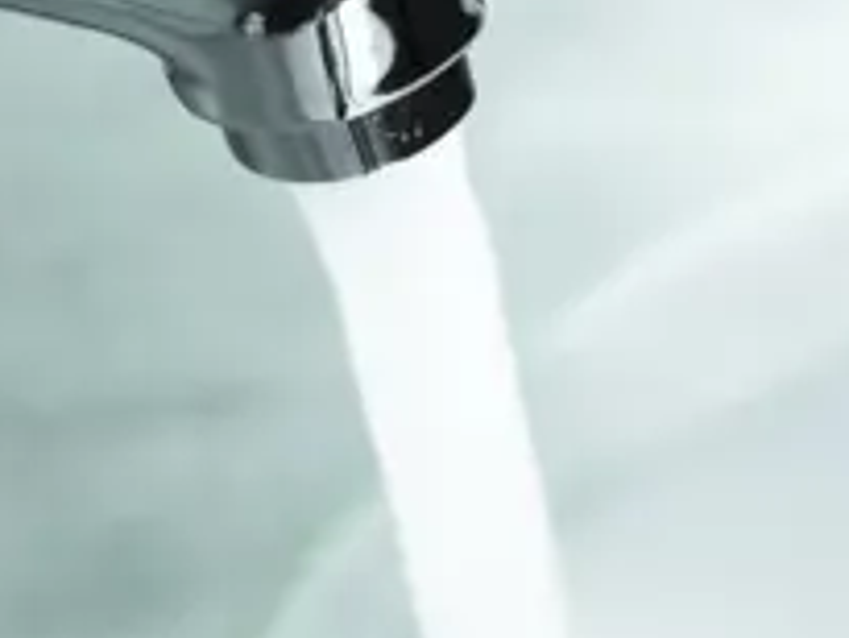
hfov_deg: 12.3
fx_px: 3926
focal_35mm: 160
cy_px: 186
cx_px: 360
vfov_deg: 9.3
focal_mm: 41
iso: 200
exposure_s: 1/80
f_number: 5.6
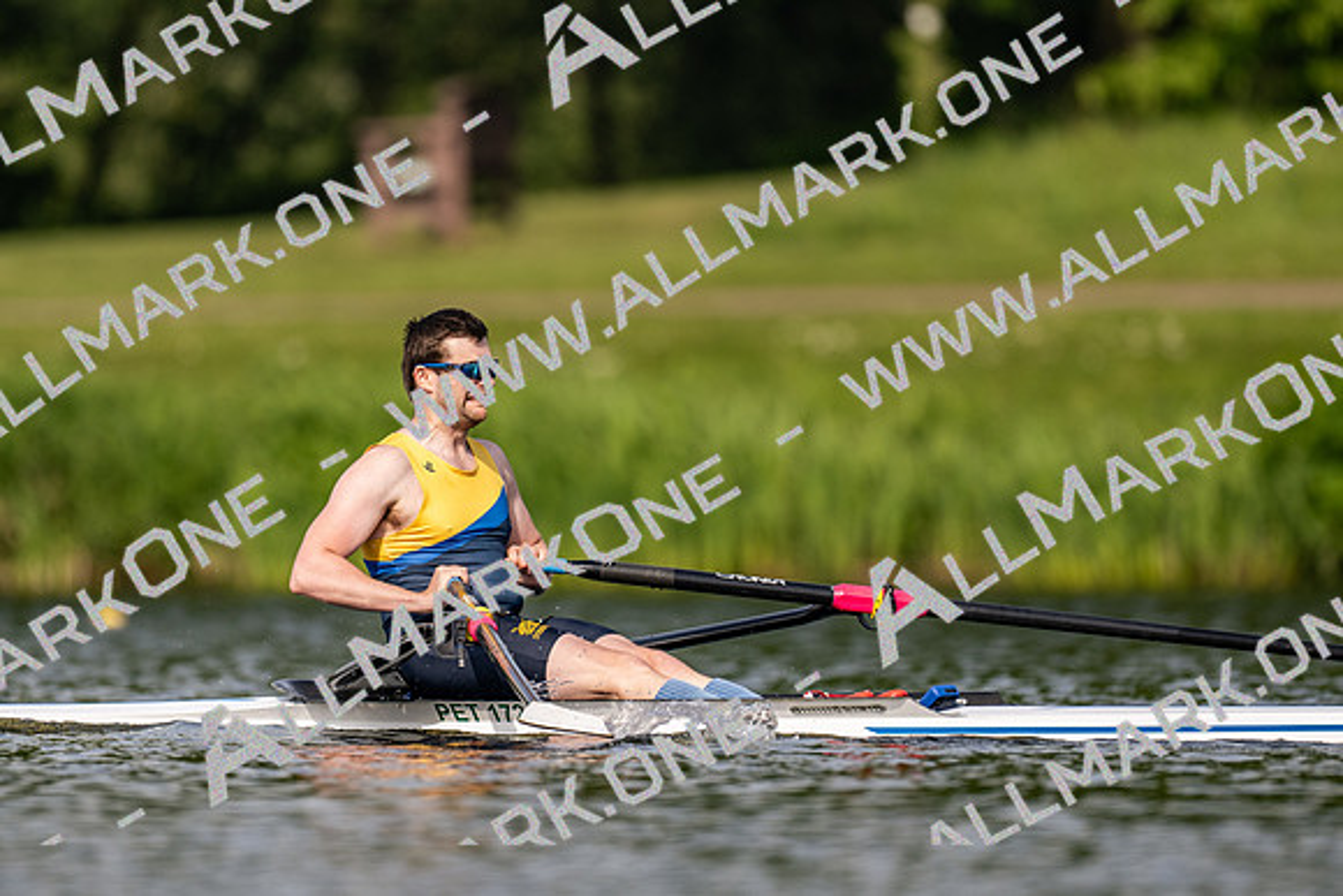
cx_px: 672
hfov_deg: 2.3
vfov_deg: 1.5
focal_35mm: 900
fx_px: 33599
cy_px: 448
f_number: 4
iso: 250
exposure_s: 1/2500
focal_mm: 600
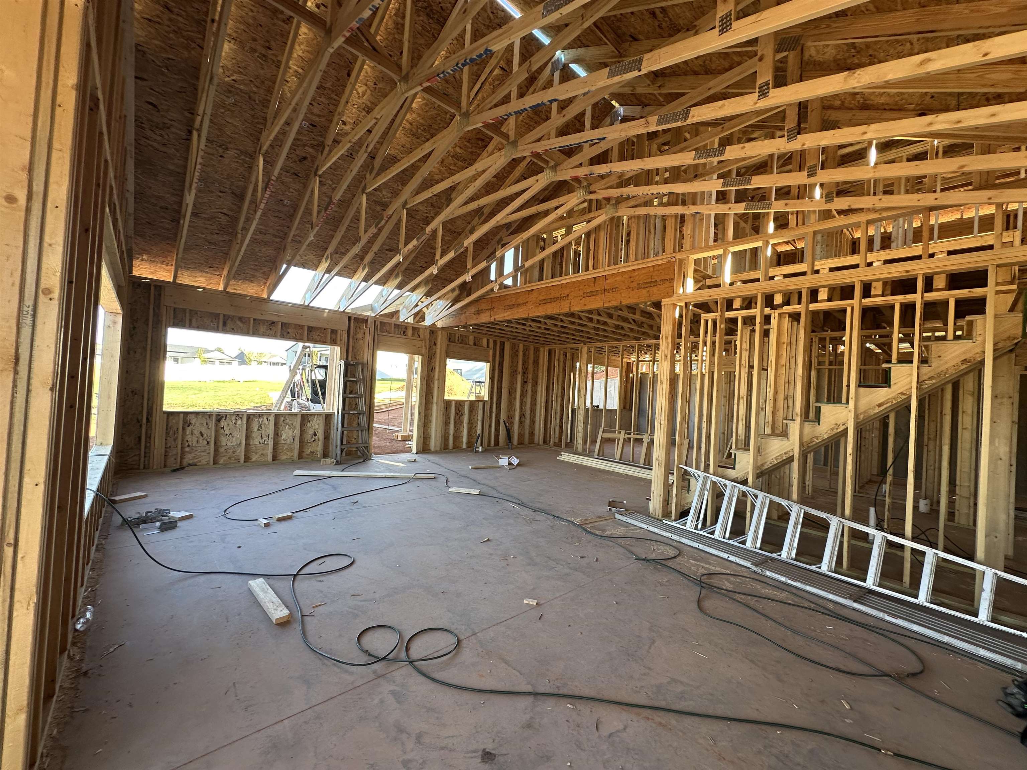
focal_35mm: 14
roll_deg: -2.7
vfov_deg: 85.7
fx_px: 415
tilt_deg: +0.8
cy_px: 385
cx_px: 514
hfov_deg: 102.1
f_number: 2.2
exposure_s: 1/99
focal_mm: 2.22
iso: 50
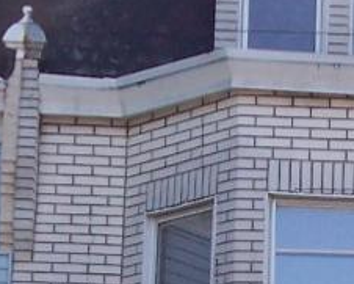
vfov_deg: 6.5
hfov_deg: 8.2
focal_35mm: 236
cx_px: 334
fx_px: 2474
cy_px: 388
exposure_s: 1/350
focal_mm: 8
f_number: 4.8
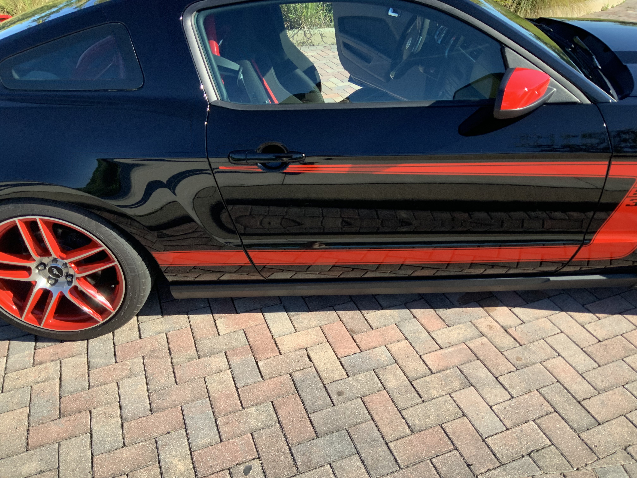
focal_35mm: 29
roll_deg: -0.7
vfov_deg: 48.2
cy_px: 239
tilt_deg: -27.4
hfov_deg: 61.7
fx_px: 534
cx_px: 318
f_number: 1.8
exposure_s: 1/804
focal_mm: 3
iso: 16
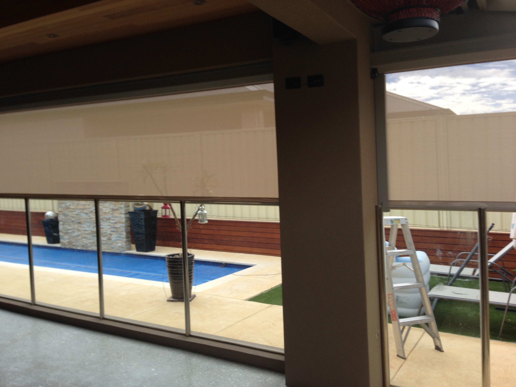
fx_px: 492
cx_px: 258
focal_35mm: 33
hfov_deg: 55.4
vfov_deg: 42.9
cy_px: 194
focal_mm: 4.12
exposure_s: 1/240
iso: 50
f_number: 2.4
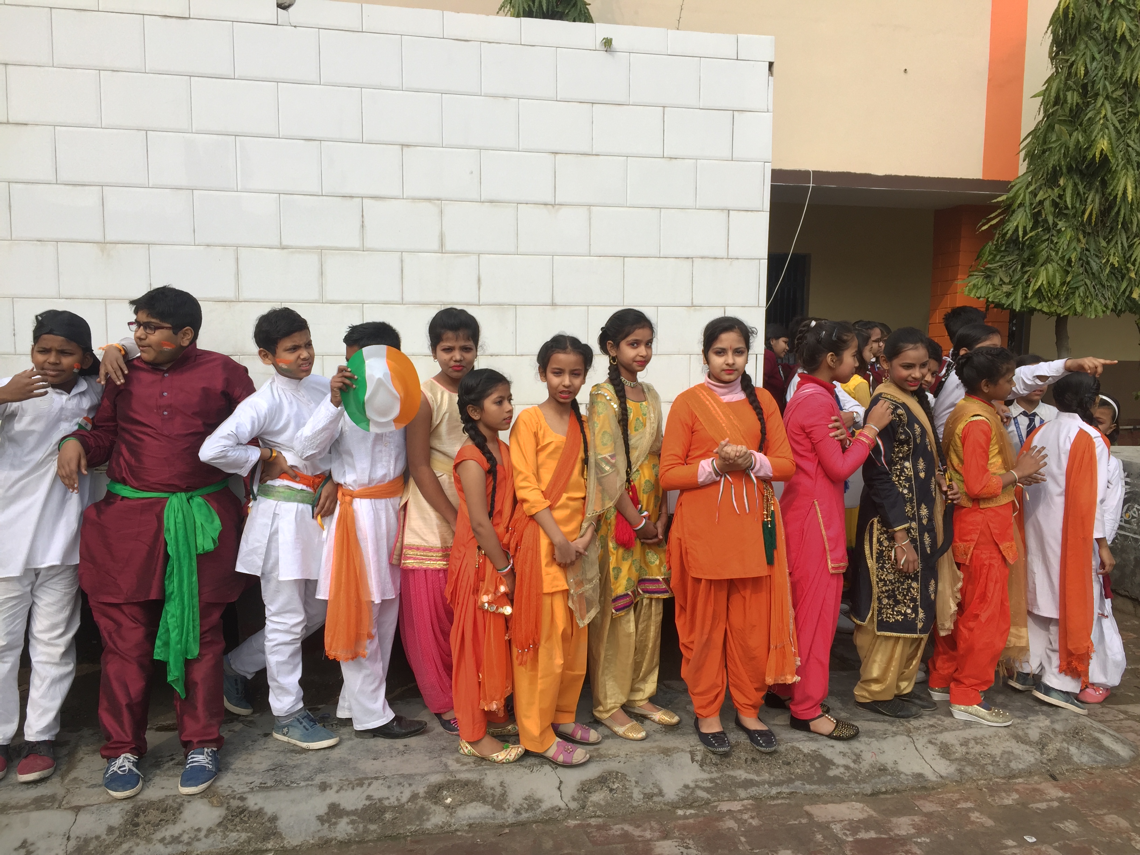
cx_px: 570
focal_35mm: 29
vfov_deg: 48.2
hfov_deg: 61.7
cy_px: 428
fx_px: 955
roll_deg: -0.7
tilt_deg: -6.0
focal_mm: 4.15
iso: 32
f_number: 2.2
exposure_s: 1/920
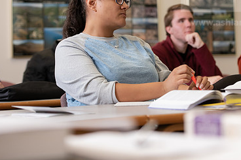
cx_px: 161
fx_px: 823
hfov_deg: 16.6
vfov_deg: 11.1
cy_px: 36
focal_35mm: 123
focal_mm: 78
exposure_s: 1/200
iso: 800
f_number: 3.5
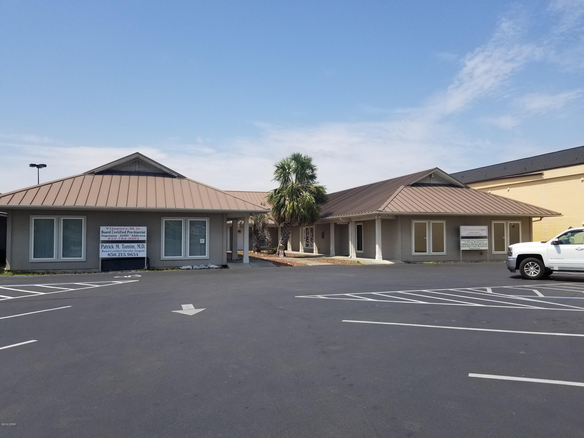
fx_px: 439
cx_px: 292
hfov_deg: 67.3
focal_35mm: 26
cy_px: 219
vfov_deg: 53.1
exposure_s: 1/2536
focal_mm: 4.3
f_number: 1.7
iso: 50
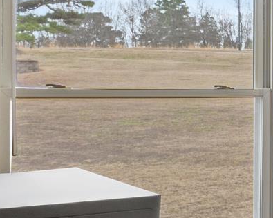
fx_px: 719
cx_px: 710
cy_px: 93
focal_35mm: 89
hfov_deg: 13.3
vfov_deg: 17.3
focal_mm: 10
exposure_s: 1
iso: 200
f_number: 9
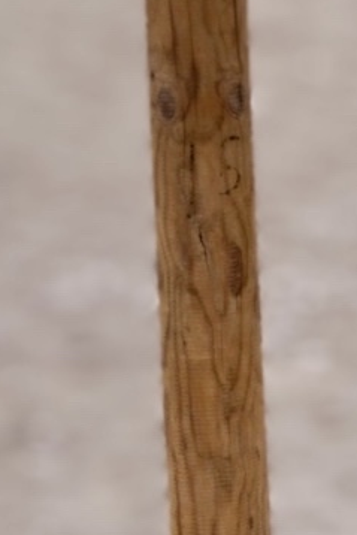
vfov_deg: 10.5
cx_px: 672
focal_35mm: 196
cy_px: 217
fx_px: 2916
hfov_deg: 6.8
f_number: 5.6
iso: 100
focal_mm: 29
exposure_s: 1/640
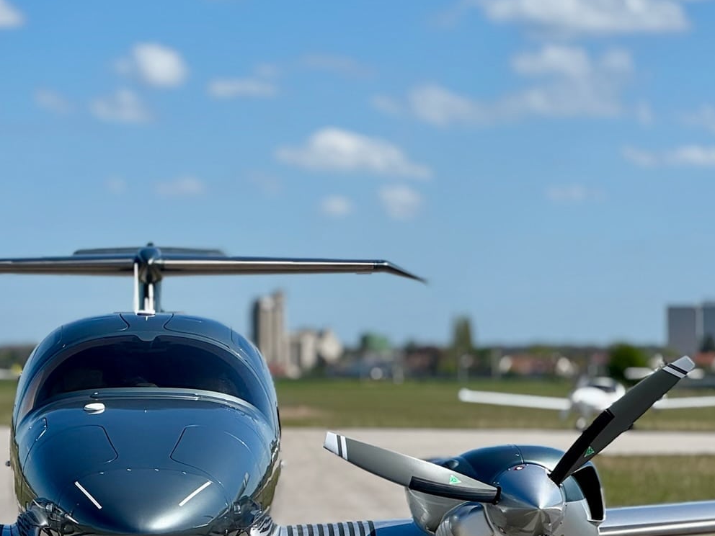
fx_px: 3284
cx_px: 126
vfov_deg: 9.3
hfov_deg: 12.4
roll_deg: -0.1
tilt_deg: -1.5
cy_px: 390
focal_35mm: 159
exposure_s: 1/1167
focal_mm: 9
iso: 25
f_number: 2.8
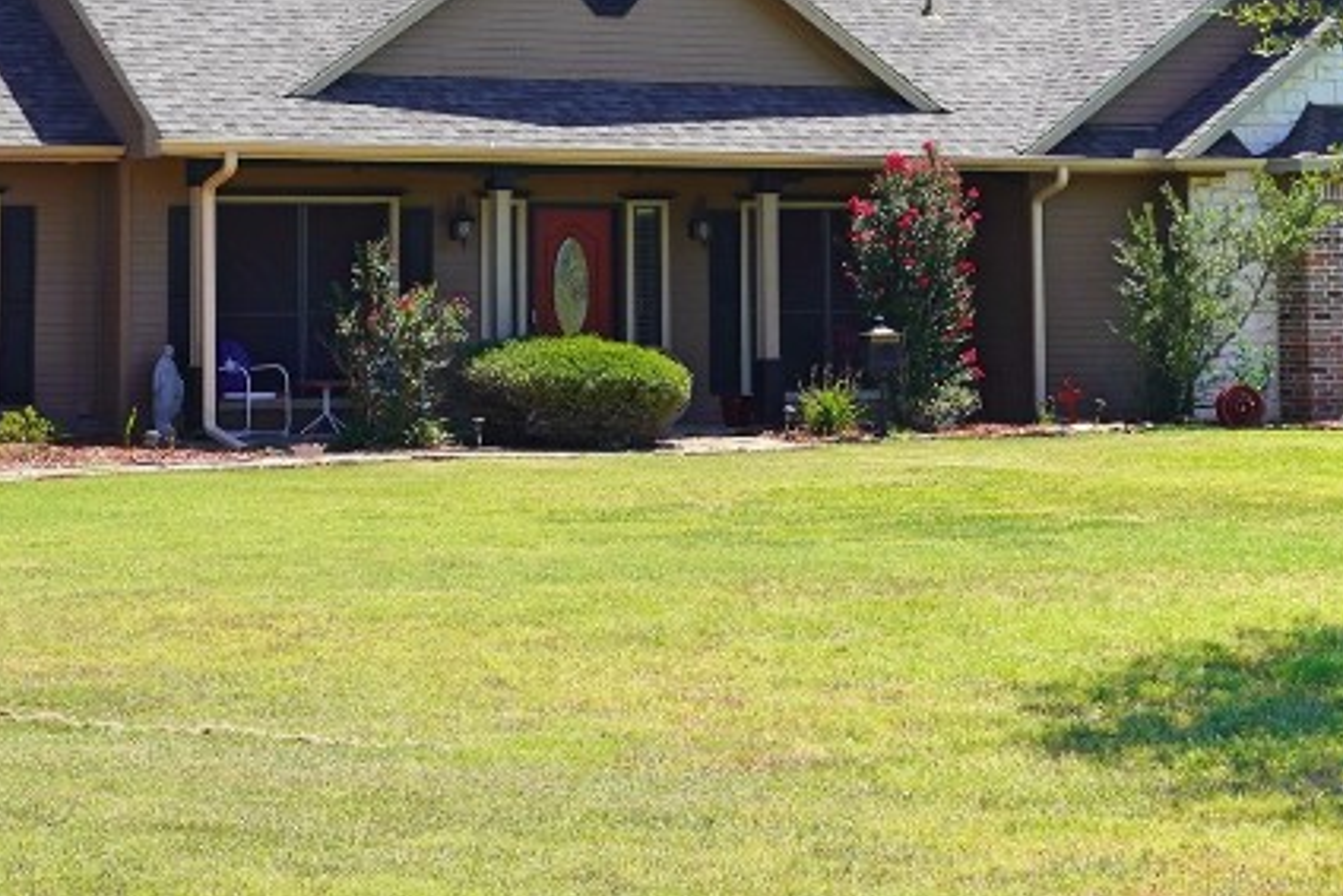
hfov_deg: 19.2
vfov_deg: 12.6
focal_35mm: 106
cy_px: -215
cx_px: 478
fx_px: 3956
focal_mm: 26
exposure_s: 1/125
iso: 100
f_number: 10
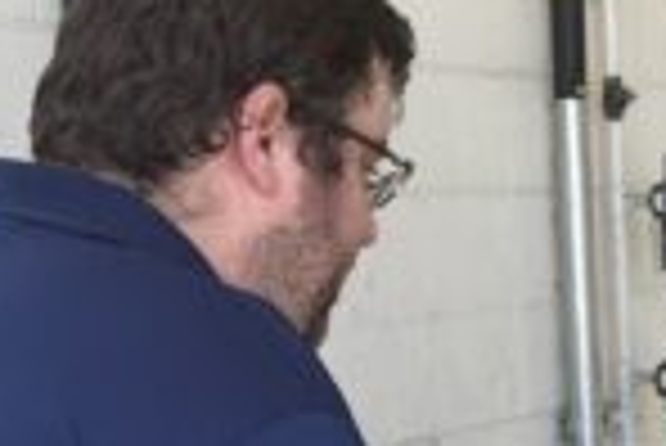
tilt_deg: -9.2
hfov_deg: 14.9
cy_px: 626
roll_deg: +3.4
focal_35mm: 135
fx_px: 2500
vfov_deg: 9.9
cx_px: 657
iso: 80
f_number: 1.78
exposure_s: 1/356
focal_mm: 6.76
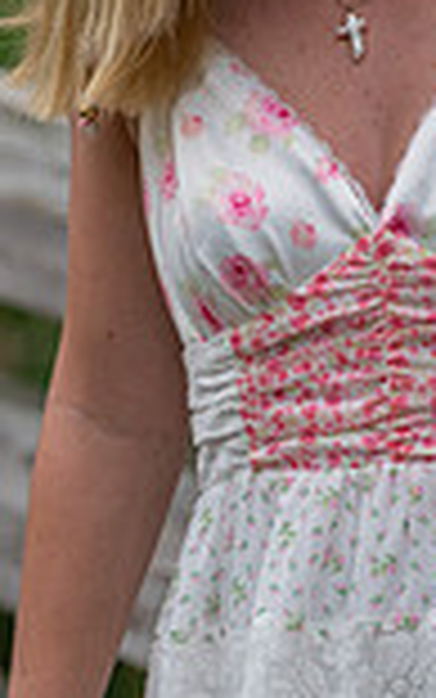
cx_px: 351
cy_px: 239
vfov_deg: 4.1
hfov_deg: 2.6
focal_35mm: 515
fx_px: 9782
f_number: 4
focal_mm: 174
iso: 160
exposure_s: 1/200
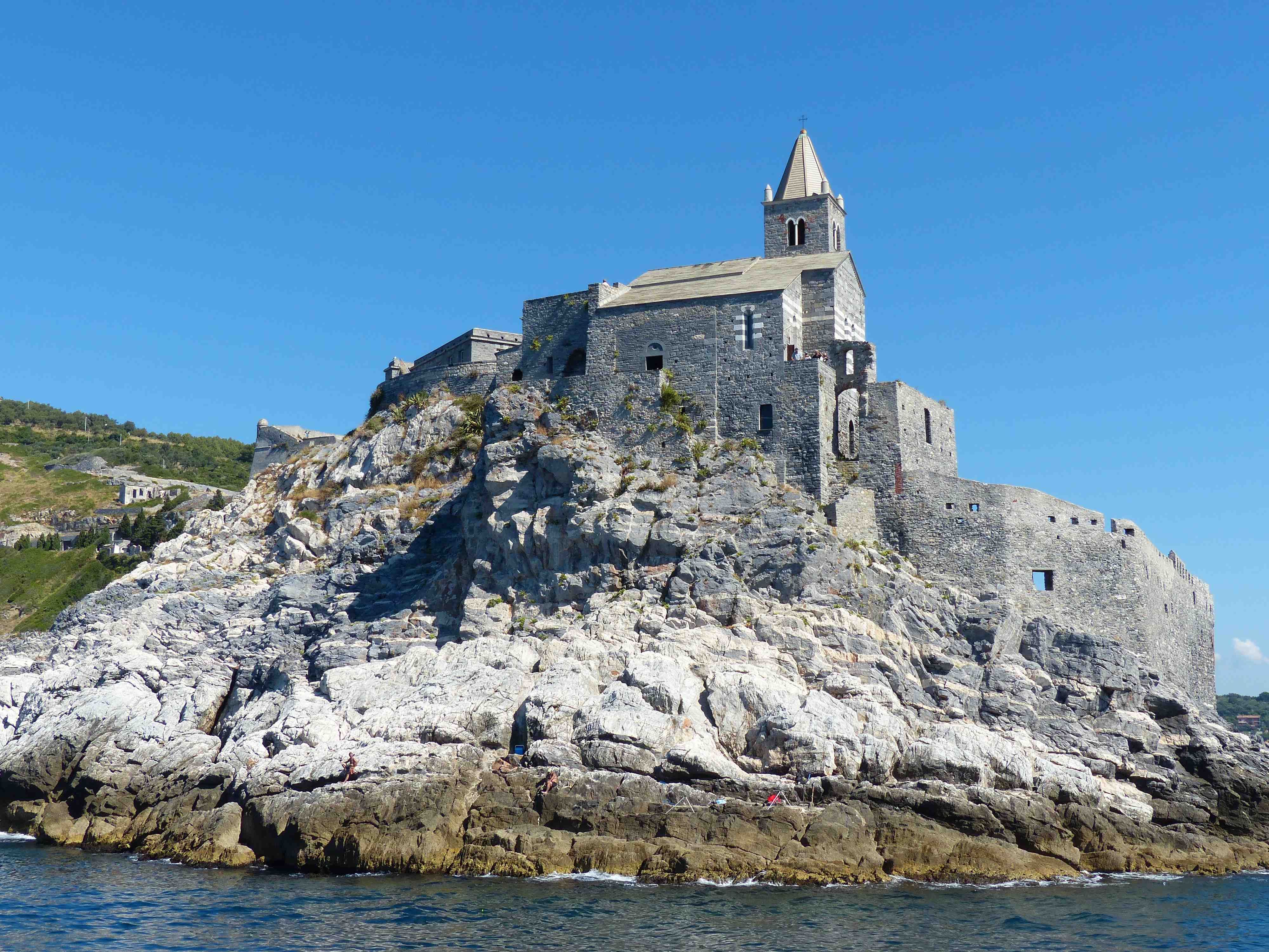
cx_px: 634
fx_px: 1613
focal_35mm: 44
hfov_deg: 42.9
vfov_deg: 32.9
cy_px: 476
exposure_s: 1/1000
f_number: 4
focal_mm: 7.6
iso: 100
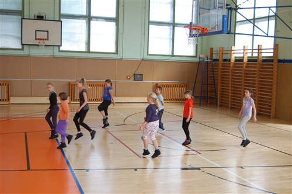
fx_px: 340
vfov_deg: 31.8
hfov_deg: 46.5
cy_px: 97
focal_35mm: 42
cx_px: 146
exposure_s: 1/100
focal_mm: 28
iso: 400
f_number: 5
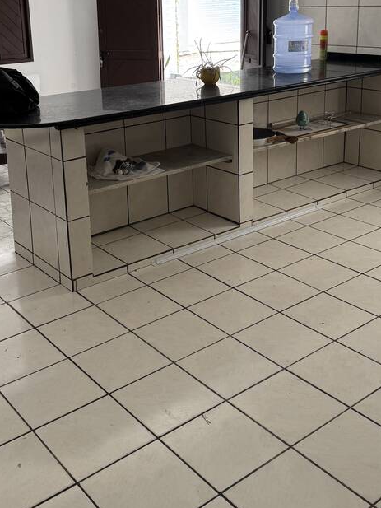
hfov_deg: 34.3
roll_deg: +3.0
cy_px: 139
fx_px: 616
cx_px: 170
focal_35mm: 42
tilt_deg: -11.3
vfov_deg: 43.6
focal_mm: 6.76
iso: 64
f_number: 1.78
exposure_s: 1/127
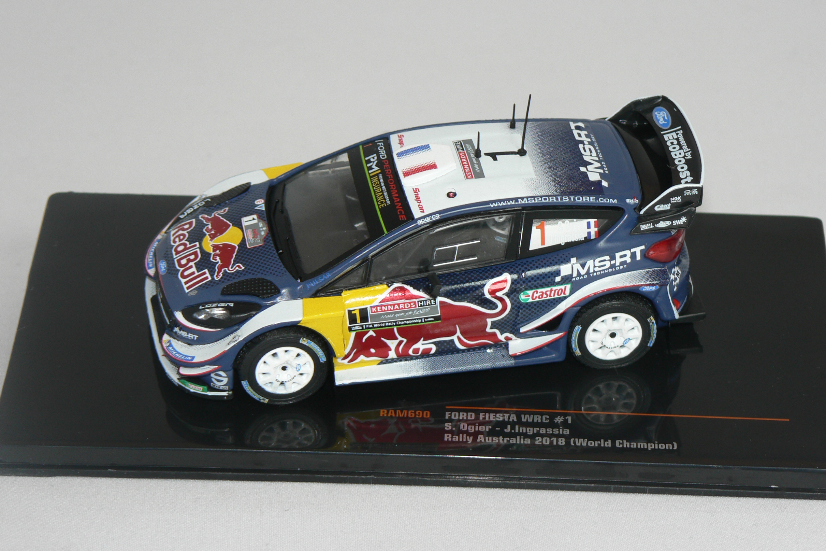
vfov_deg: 9.6
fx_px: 3281
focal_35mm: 143
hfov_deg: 14.3
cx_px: 423
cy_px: 306
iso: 80
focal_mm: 21.6
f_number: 3.2
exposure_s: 1/60
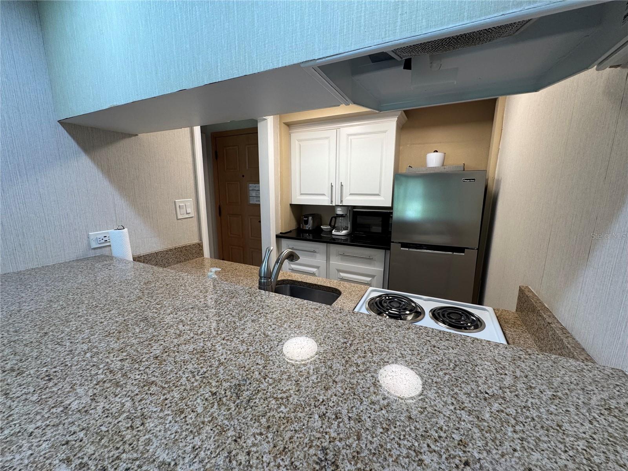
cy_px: 236
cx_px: 314
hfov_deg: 102.1
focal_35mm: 14
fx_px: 254
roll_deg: +0.3
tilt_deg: -11.7
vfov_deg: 85.7
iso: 160
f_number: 2.2
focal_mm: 2.22
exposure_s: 1/120
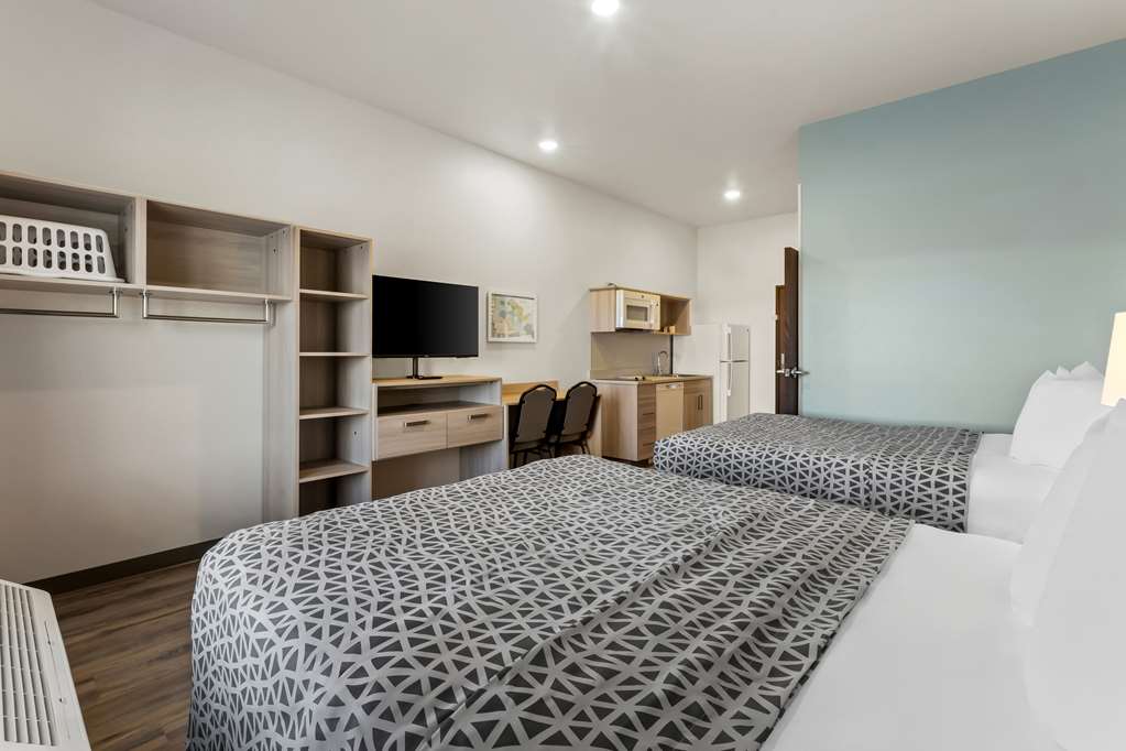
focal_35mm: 14
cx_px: 563
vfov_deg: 81.2
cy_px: 376
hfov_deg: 104.3
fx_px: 438
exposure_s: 1.6
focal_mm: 14
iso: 500
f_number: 16
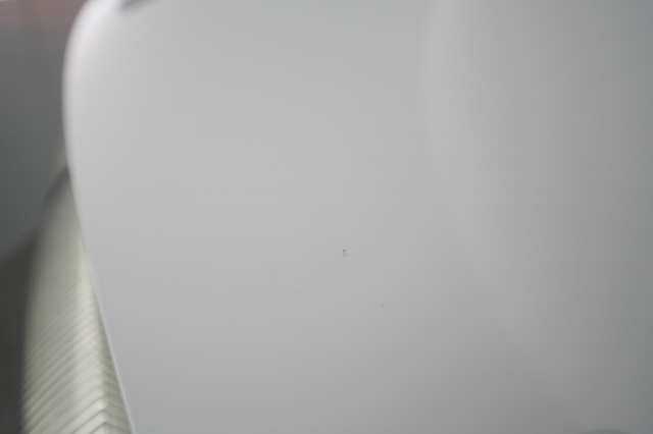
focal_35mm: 28
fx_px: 508
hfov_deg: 65.5
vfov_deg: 46.4
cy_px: 217
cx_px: 326
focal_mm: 28
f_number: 5.6
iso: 1250
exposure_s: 1/100
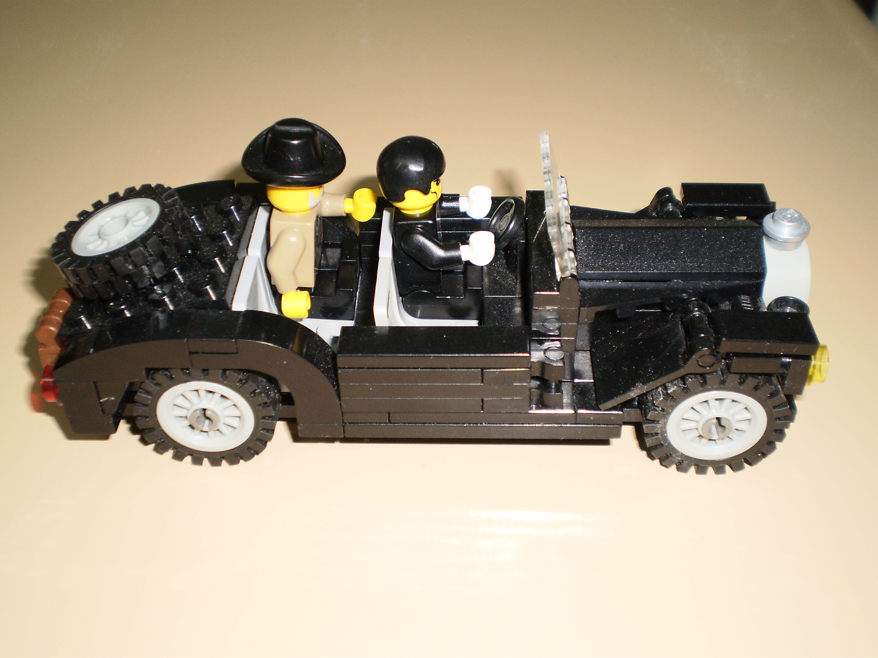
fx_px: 1065
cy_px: 329
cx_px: 439
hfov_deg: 44.8
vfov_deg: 34.3
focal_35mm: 42
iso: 125
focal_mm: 7.4
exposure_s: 1/30
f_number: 3.5
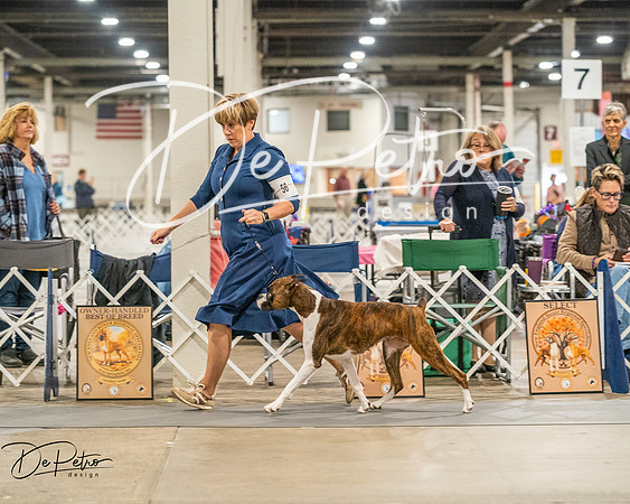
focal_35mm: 123
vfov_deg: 12.6
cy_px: 252
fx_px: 2288
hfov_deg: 15.7
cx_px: 315
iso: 6400
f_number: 3.5
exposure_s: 1/250
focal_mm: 109
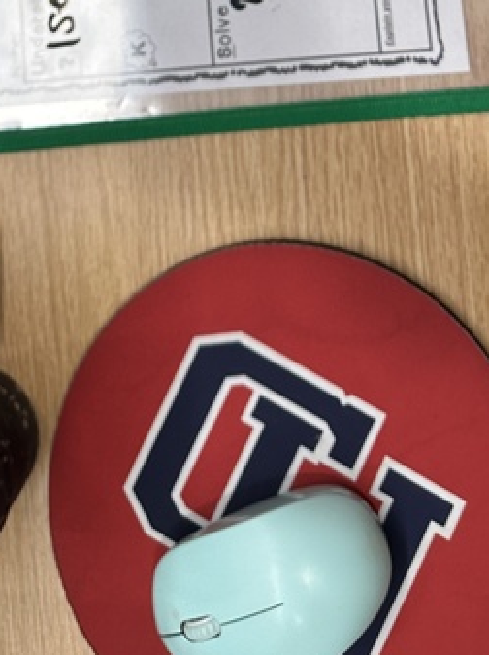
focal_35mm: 73
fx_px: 1378
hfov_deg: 20.1
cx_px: 252
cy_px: -295
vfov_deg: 22.5
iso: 80
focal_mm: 6.86
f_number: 1.78
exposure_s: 1/115
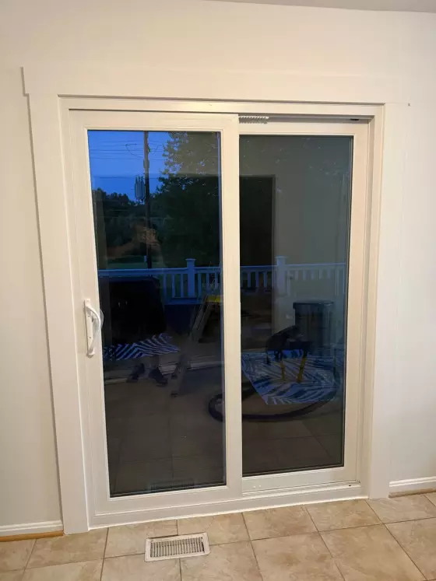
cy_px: 290
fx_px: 403
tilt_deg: -6.8
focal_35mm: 24
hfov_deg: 56.8
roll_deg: +0.3
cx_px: 218
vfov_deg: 71.6
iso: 400
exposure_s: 1/60
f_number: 1.78
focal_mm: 6.76
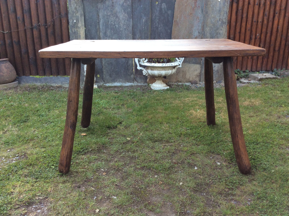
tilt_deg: -18.9
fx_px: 267
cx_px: 144
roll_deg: +0.2
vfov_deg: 44.1
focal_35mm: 32
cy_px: 108
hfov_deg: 56.9
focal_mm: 3.3
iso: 50
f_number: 2.4
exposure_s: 1/100
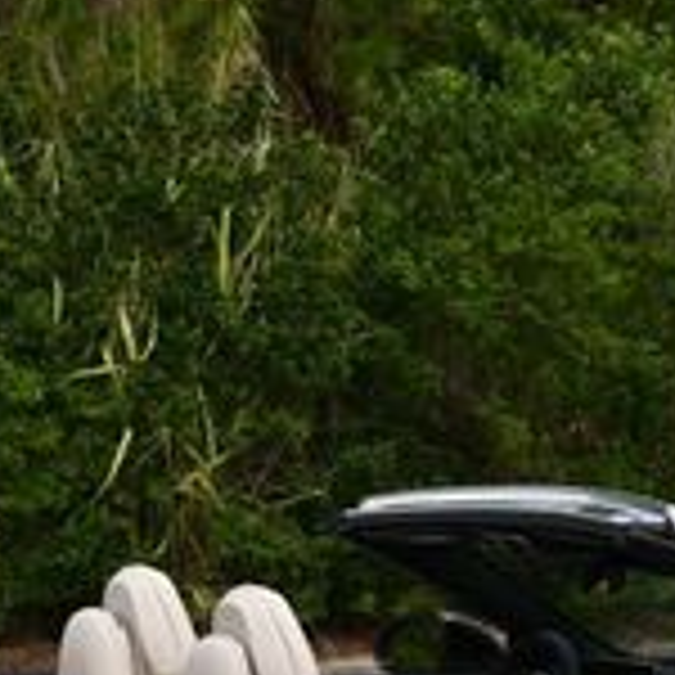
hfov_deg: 8.3
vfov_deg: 8.3
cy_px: 639
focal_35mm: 210
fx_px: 4633
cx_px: 374
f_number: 8
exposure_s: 1/250
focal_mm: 29
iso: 100
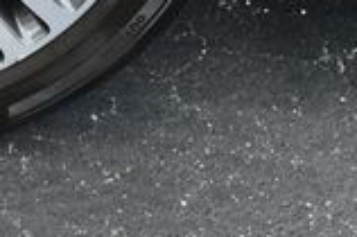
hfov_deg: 12.1
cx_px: -181
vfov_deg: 8.2
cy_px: -149
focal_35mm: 162
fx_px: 1605
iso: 400
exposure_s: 1/250
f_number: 4.5
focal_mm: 20
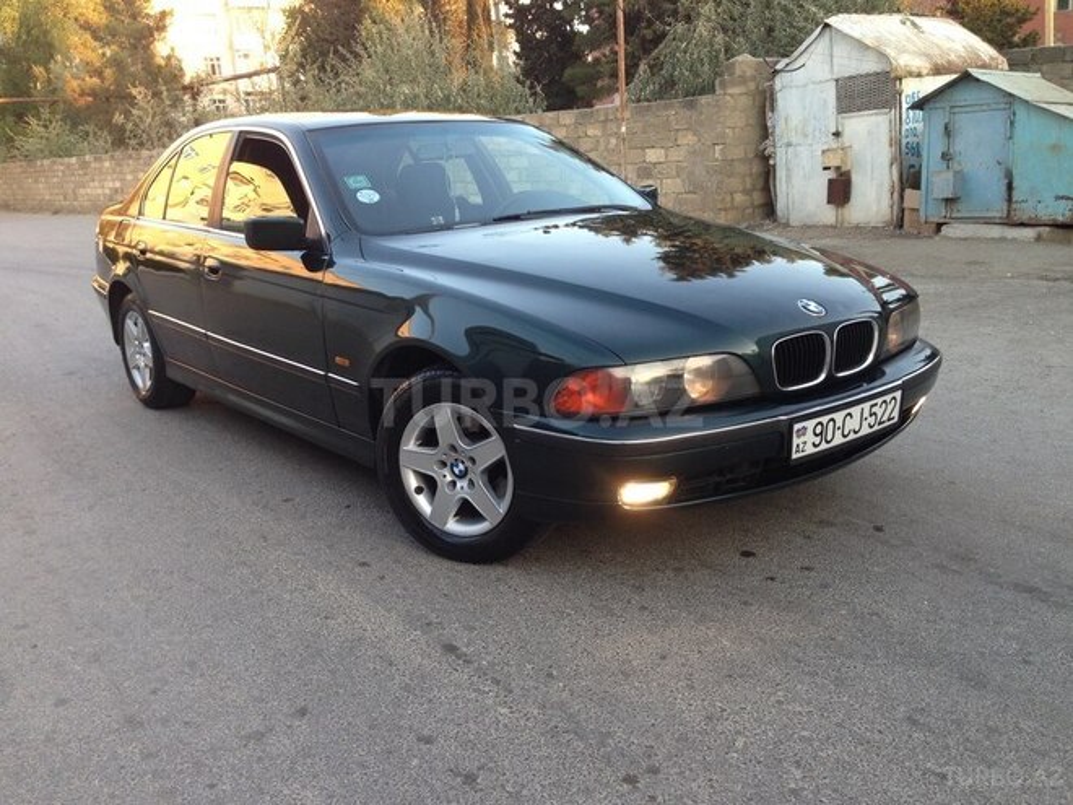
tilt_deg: -13.2
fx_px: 1023
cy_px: 402
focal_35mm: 33
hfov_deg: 55.4
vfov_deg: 42.9
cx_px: 536
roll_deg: +2.6
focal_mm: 4.12
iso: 50
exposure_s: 1/60
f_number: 2.4
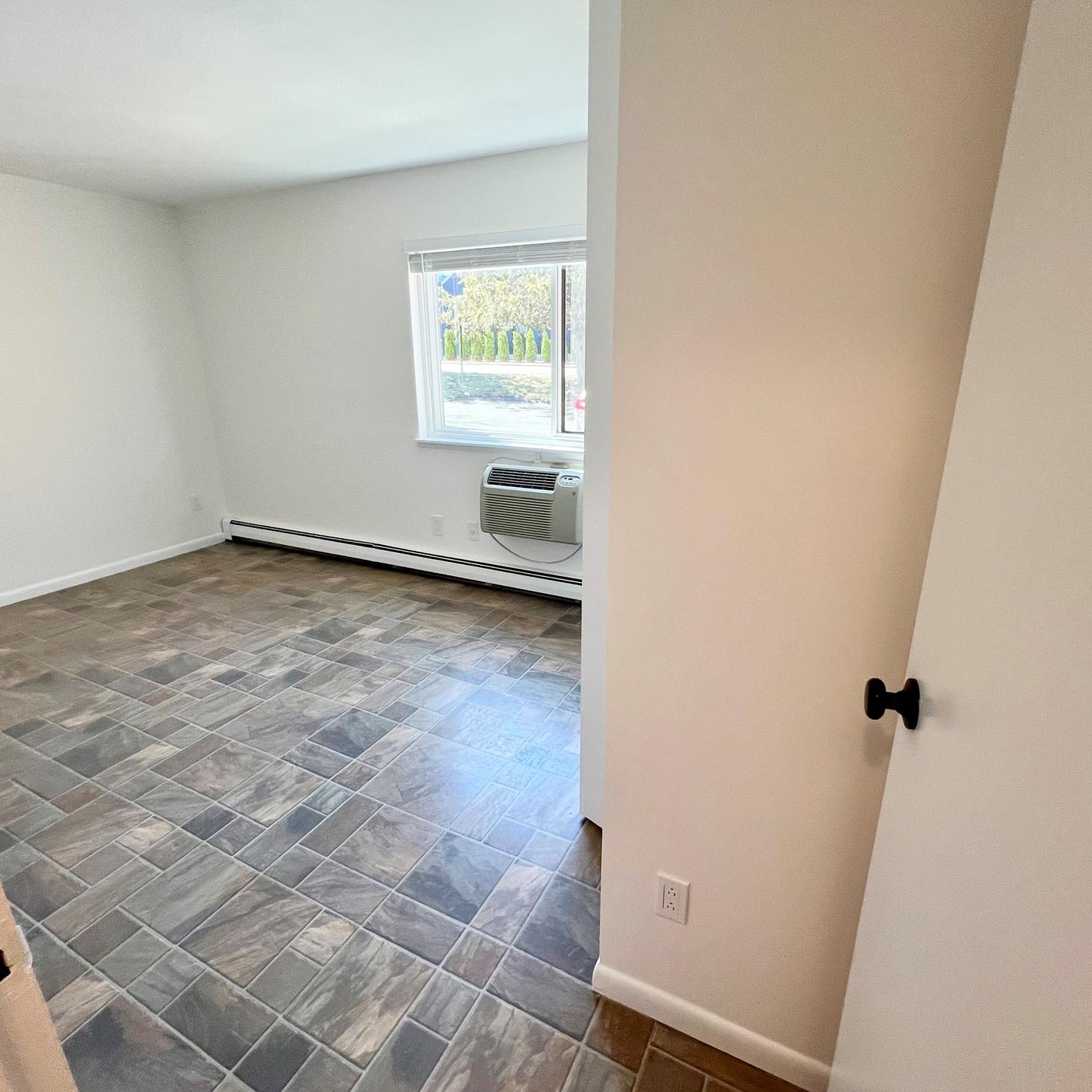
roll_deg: +0.4
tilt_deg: -18.1
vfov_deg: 87.4
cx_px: 549
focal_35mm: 16
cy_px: 550
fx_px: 571
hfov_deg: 87.4
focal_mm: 1.57
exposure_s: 1/120
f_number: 1.8
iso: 125
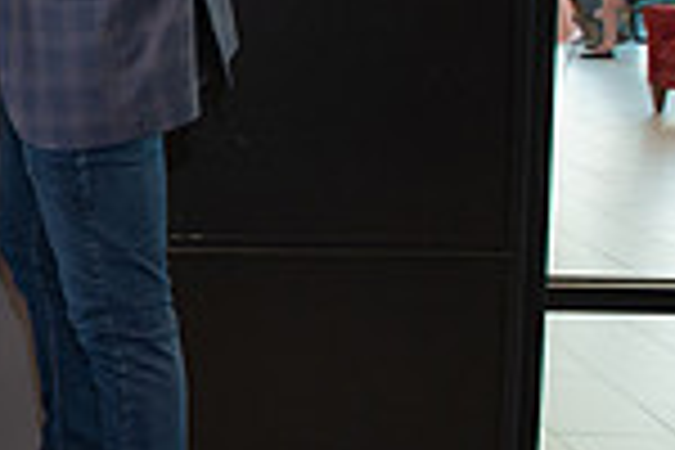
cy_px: 144
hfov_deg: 17.7
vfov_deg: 14.7
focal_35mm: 93
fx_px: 1744
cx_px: -540
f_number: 4
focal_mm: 24
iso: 1250
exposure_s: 1/125
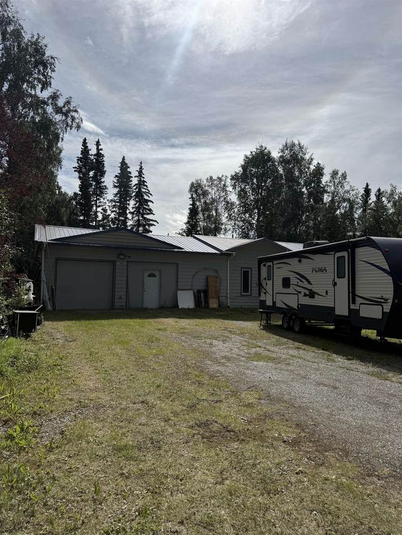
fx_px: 372
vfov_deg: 71.6
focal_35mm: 24
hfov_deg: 56.8
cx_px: 201
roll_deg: -3.0
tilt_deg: +2.5
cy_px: 268
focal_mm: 6.76
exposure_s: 1/14286
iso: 80
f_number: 1.78
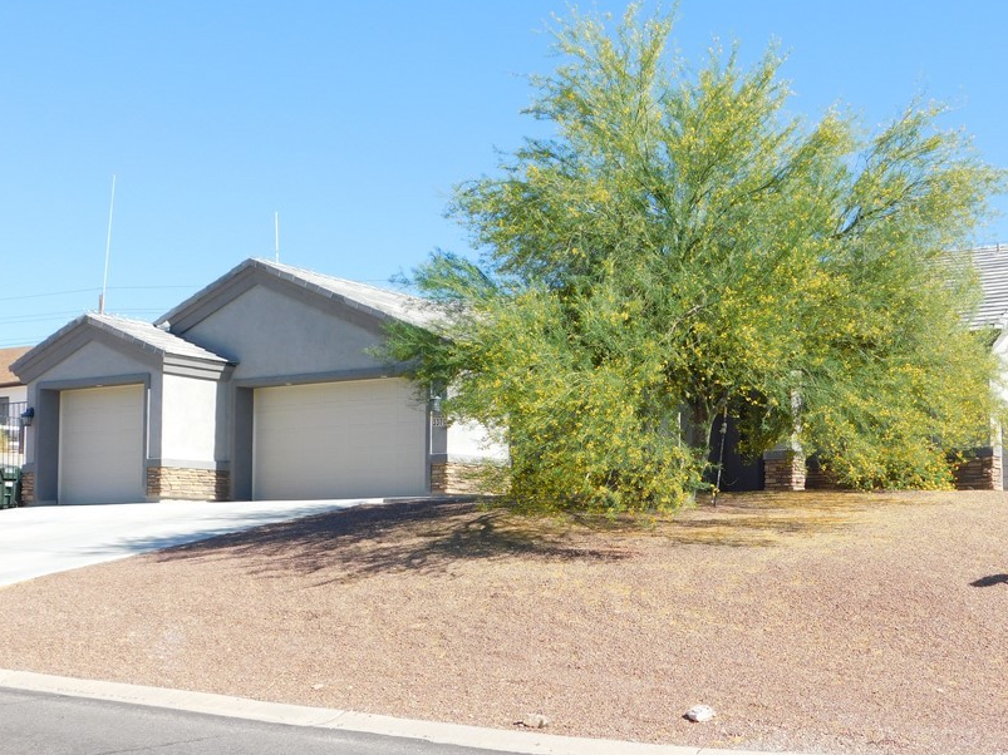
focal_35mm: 51
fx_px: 1485
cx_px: 587
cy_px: 444
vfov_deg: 28.5
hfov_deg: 37.4
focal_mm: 7.1
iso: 125
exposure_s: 1/640
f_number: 3.6
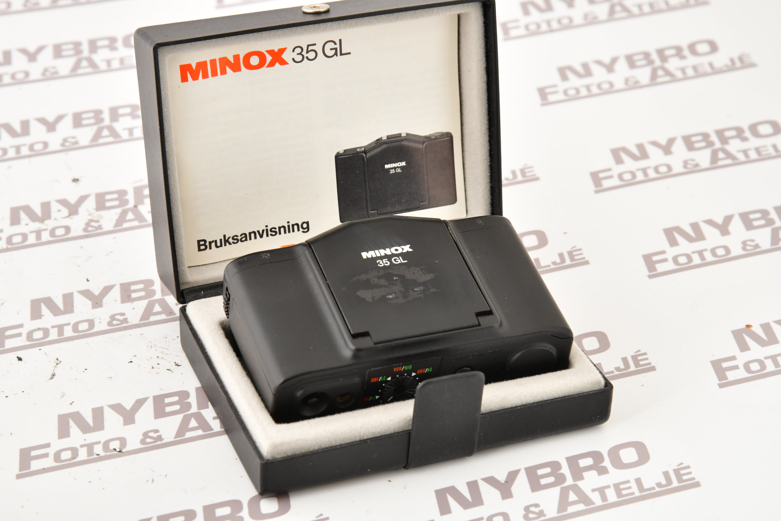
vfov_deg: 11.4
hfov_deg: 17.1
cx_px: 390
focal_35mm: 120
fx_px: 2603
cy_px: 260
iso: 1600
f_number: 13
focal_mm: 120
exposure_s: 1/160
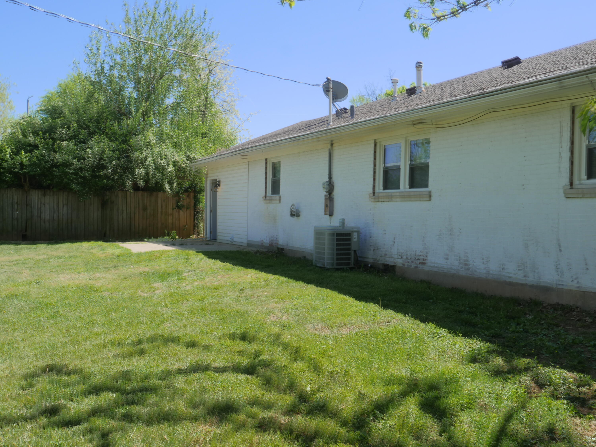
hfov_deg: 60.0
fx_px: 517
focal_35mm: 30
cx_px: 298
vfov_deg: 46.8
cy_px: 224
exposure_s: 1/60
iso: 200
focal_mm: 15
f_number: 16
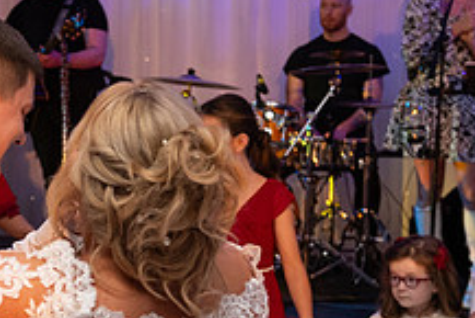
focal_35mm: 91
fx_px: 1201
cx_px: 103
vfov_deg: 15.0
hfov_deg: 22.1
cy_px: 240
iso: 1250
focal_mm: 34
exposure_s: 1/160
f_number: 3.5
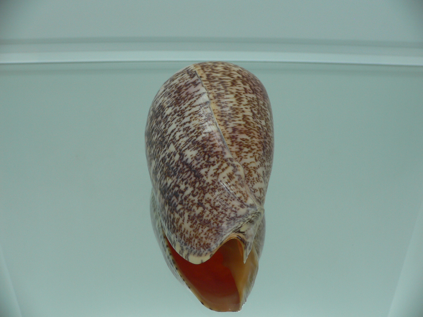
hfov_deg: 52.6
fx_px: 428
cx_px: 212
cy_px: 158
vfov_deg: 40.7
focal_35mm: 35
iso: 80
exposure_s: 1/60
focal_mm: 4.6
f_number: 2.8
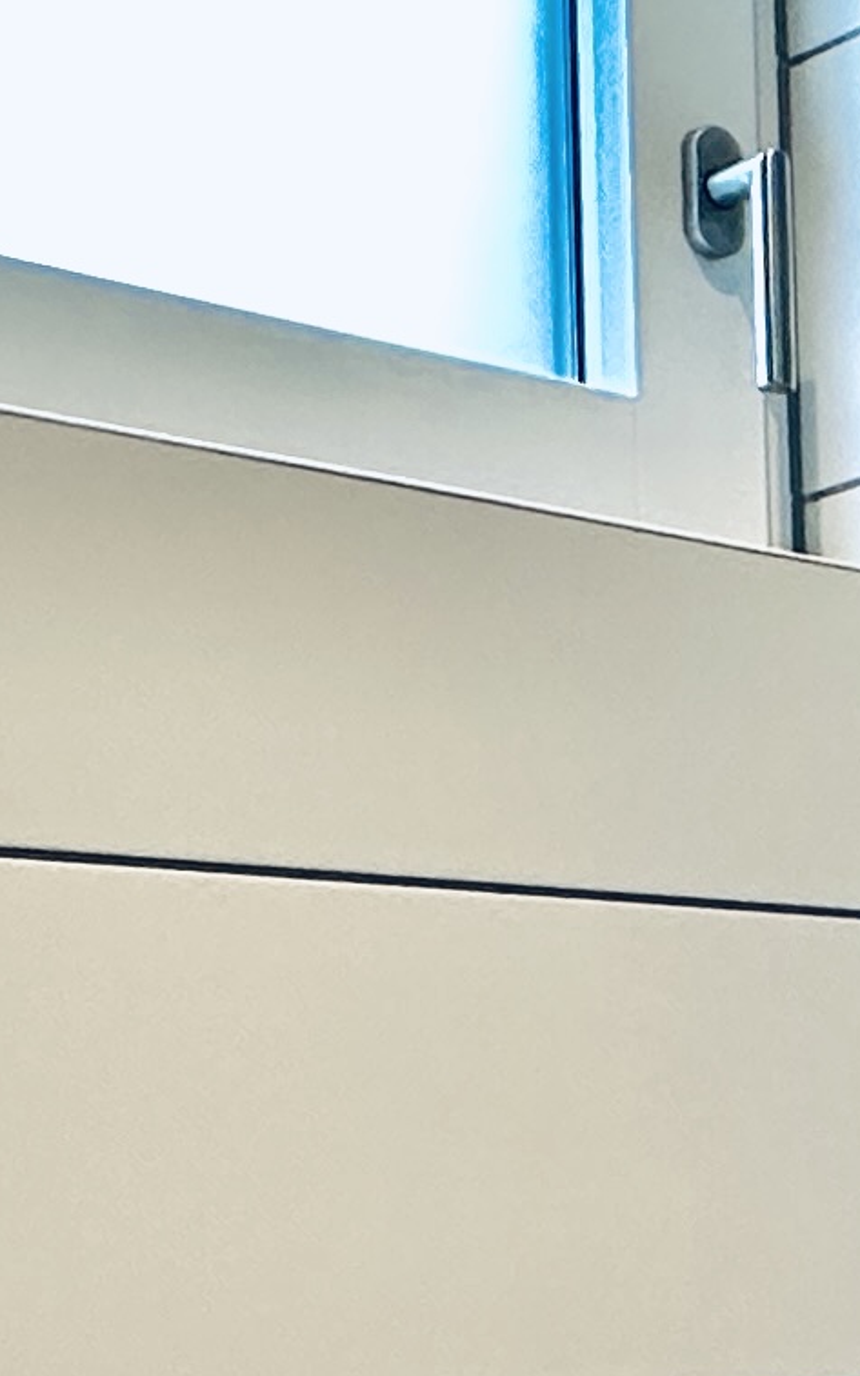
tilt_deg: +0.8
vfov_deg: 25.6
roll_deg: +2.6
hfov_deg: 13.0
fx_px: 2963
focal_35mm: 79
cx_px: 1991
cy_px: 1145
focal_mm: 2.22
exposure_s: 1/99
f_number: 2.2
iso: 160
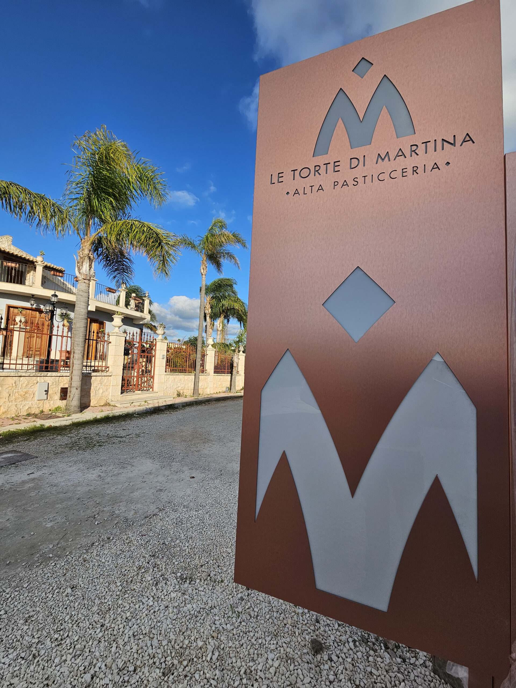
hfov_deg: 89.9
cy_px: 344
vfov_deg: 106.2
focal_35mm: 13
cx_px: 258
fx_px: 258
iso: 50
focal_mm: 2.2
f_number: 2.2
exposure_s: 1/2234
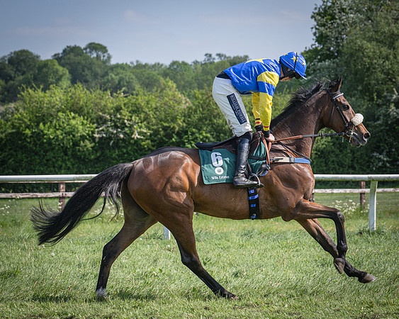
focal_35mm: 122
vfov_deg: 12.6
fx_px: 1444
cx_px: 206
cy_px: 160
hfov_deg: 15.7
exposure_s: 1/1600
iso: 200
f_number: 4
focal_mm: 71
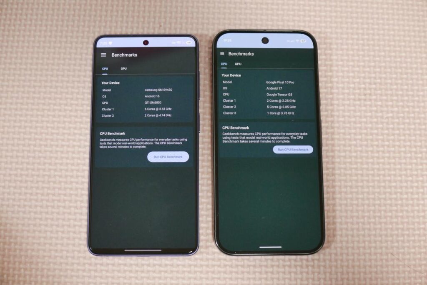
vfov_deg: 20.9
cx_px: 214
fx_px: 771
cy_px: 142
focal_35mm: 65
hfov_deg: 30.9
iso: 1250
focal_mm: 29.3
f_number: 2.8
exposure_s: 1/125
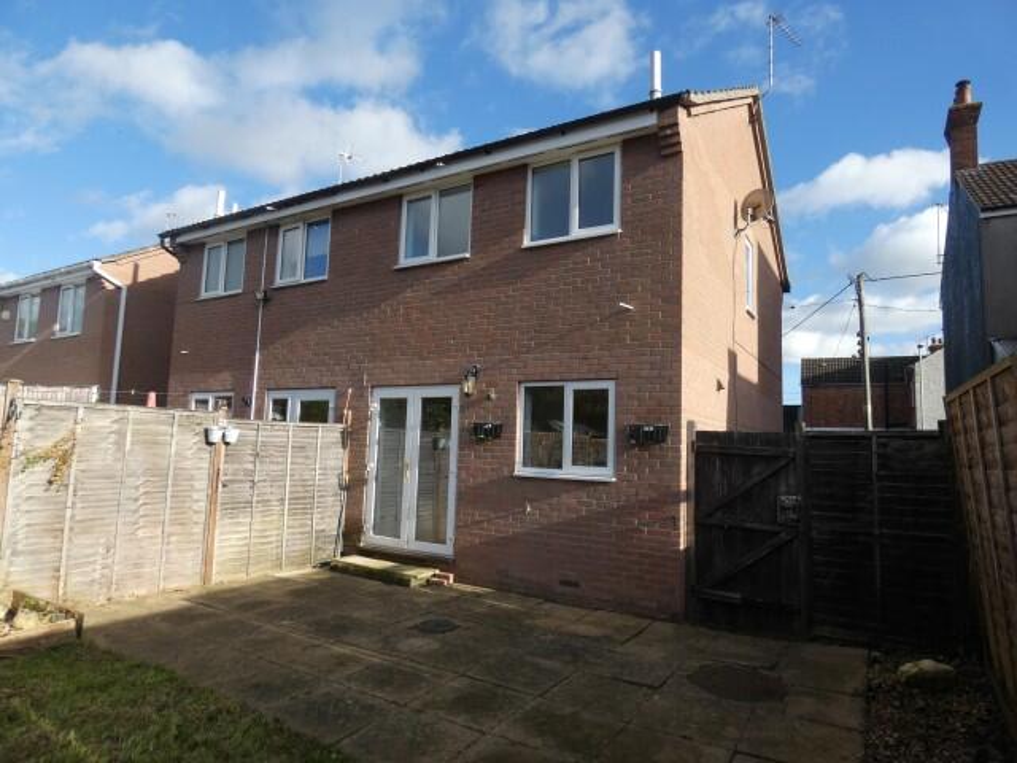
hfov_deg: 81.7
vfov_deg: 66.0
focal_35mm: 20
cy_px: 382
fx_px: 588
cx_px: 508
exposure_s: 1/800
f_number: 2.8
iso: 80
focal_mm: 3.6
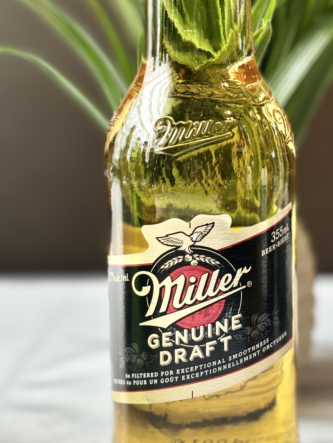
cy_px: 159
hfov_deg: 15.1
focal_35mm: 98
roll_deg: +0.8
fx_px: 1257
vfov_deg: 20.0
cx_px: 225
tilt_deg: -10.5
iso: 80
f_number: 1.6
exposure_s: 1/60
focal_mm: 5.96
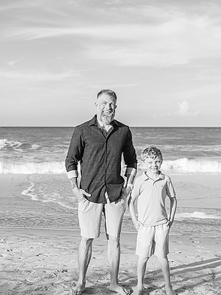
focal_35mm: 64
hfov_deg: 22.9
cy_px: 162
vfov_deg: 30.2
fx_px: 545
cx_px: 111
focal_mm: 58
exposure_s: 1/200
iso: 100
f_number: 4
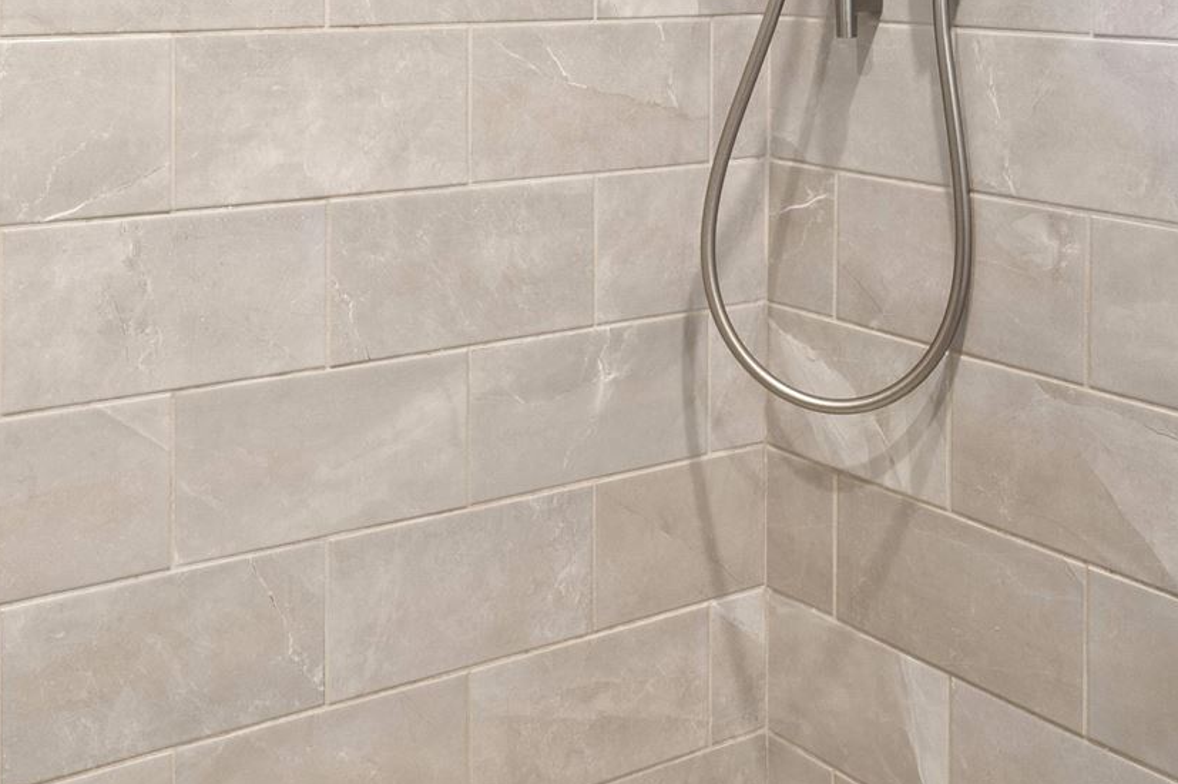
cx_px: 439
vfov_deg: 24.2
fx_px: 1700
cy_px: -79
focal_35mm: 52
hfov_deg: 38.0
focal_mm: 14
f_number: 7.1
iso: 250
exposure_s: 1.6
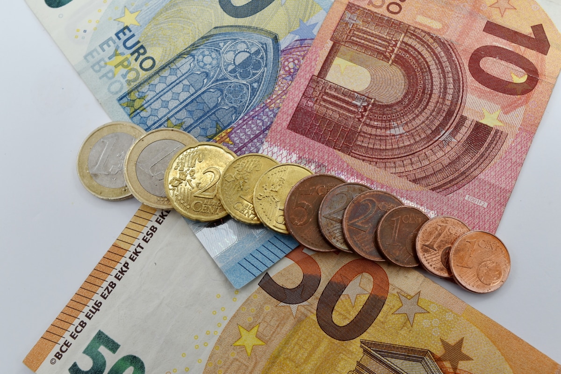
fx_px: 678
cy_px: 187
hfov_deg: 45.0
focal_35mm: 44
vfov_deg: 30.8
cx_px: 280
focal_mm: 29
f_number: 10
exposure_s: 1/125
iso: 100
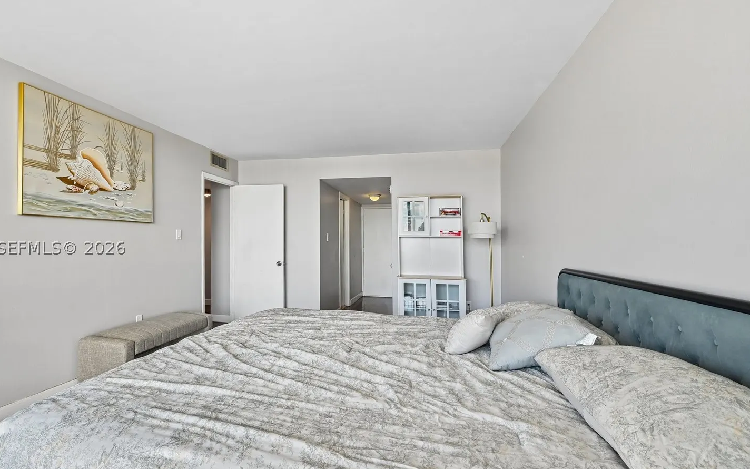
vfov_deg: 68.0
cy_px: 247
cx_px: 332
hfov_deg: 94.0
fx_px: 347
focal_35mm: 17
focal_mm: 14
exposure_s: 1/20
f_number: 8
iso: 100
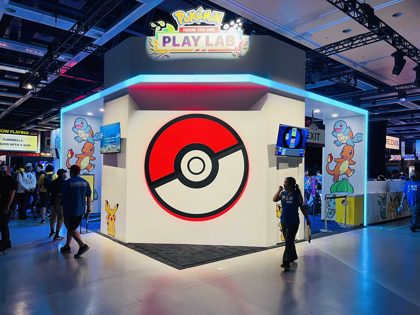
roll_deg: -0.8
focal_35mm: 26
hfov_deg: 67.3
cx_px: 210
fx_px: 315
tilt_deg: +1.9
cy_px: 158
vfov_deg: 53.1
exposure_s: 1/86
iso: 125
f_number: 1.6
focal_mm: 5.1
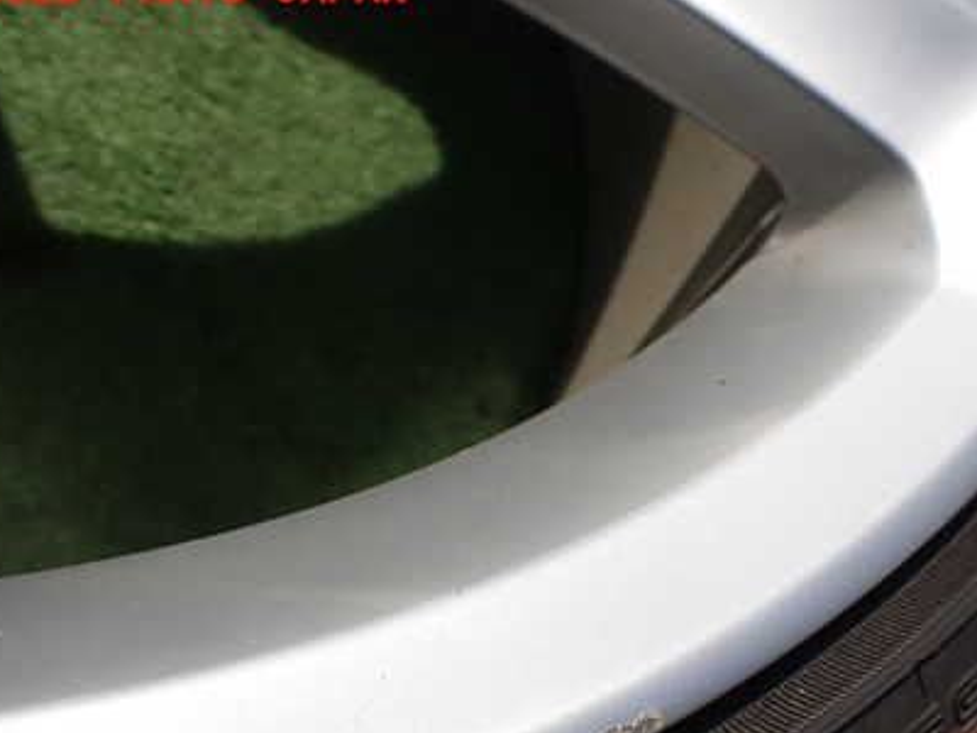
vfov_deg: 31.8
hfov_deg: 41.2
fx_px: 1270
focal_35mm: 45
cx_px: 696
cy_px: 506
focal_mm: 5.4
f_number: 9
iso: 100
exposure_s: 1/320
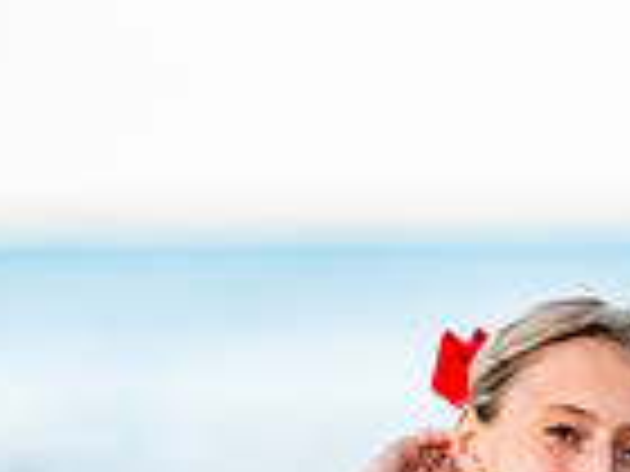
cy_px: 645
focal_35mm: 812
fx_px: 14778
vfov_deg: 1.8
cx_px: 558
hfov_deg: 2.4
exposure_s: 1/250
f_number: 2.8
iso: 64
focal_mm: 200
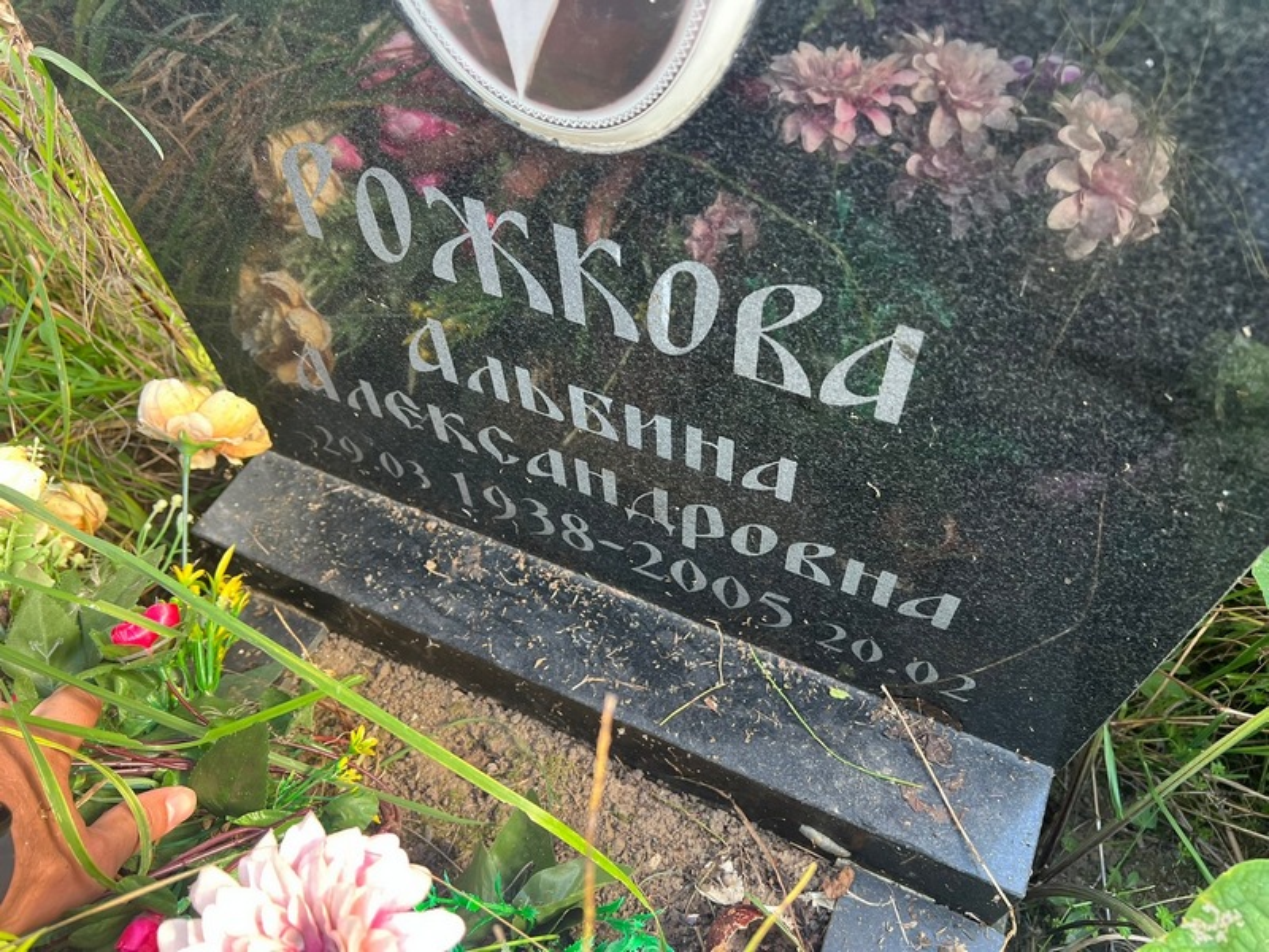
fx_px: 953
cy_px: 476
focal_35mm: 26
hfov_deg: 67.3
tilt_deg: -53.4
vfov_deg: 53.1
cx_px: 634
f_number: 1.5
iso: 80
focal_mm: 5.7
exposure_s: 1/121
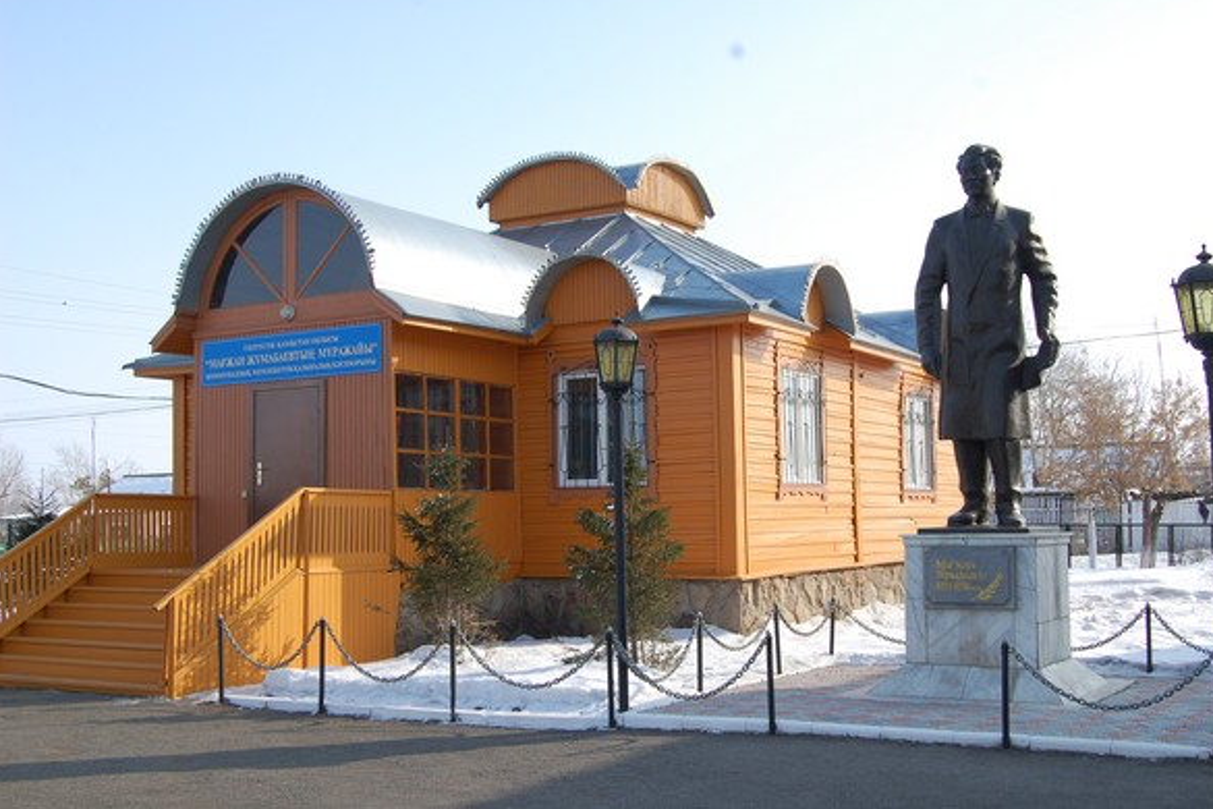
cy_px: 398
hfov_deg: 45.4
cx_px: 618
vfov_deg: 31.2
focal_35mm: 43
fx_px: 1449
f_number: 9
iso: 200
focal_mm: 28
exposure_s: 1/320
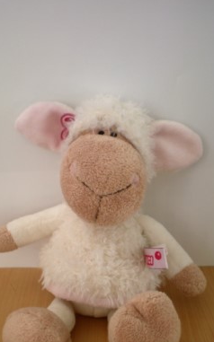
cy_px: 224
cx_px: 100
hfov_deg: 23.5
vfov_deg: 36.6
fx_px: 513
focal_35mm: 55
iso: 64
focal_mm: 6.3
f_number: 3.1
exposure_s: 1/58.1
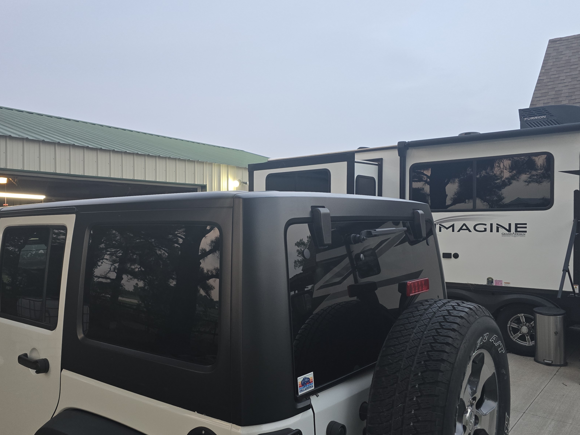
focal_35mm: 29
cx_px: 238
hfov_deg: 61.2
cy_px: 222
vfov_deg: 48.2
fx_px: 486
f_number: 1.7
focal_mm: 6.3
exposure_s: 1/120
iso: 250
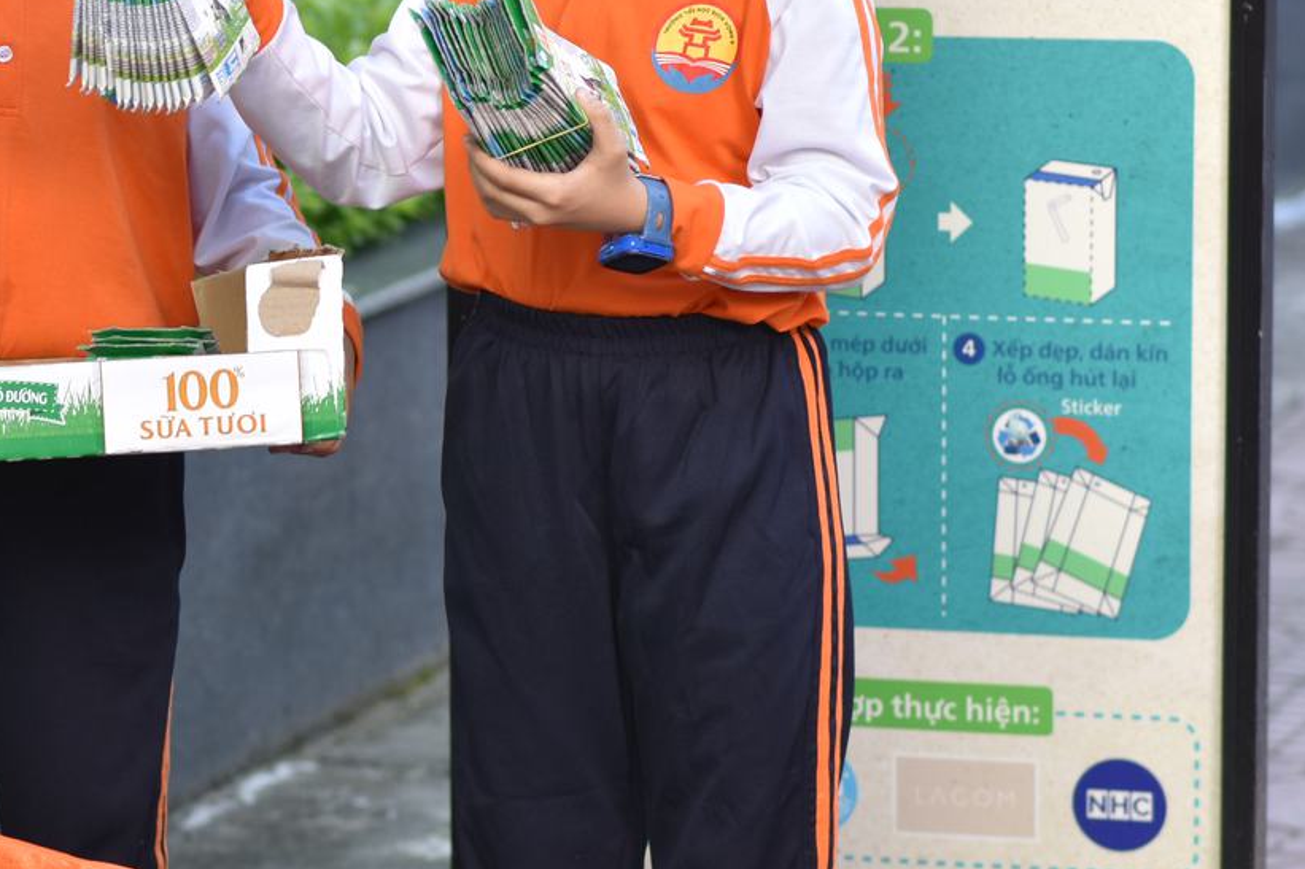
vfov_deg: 6.6
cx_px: -175
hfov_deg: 9.8
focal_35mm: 207
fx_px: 7502
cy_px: 406
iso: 160
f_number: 3.2
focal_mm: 85
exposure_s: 1/320
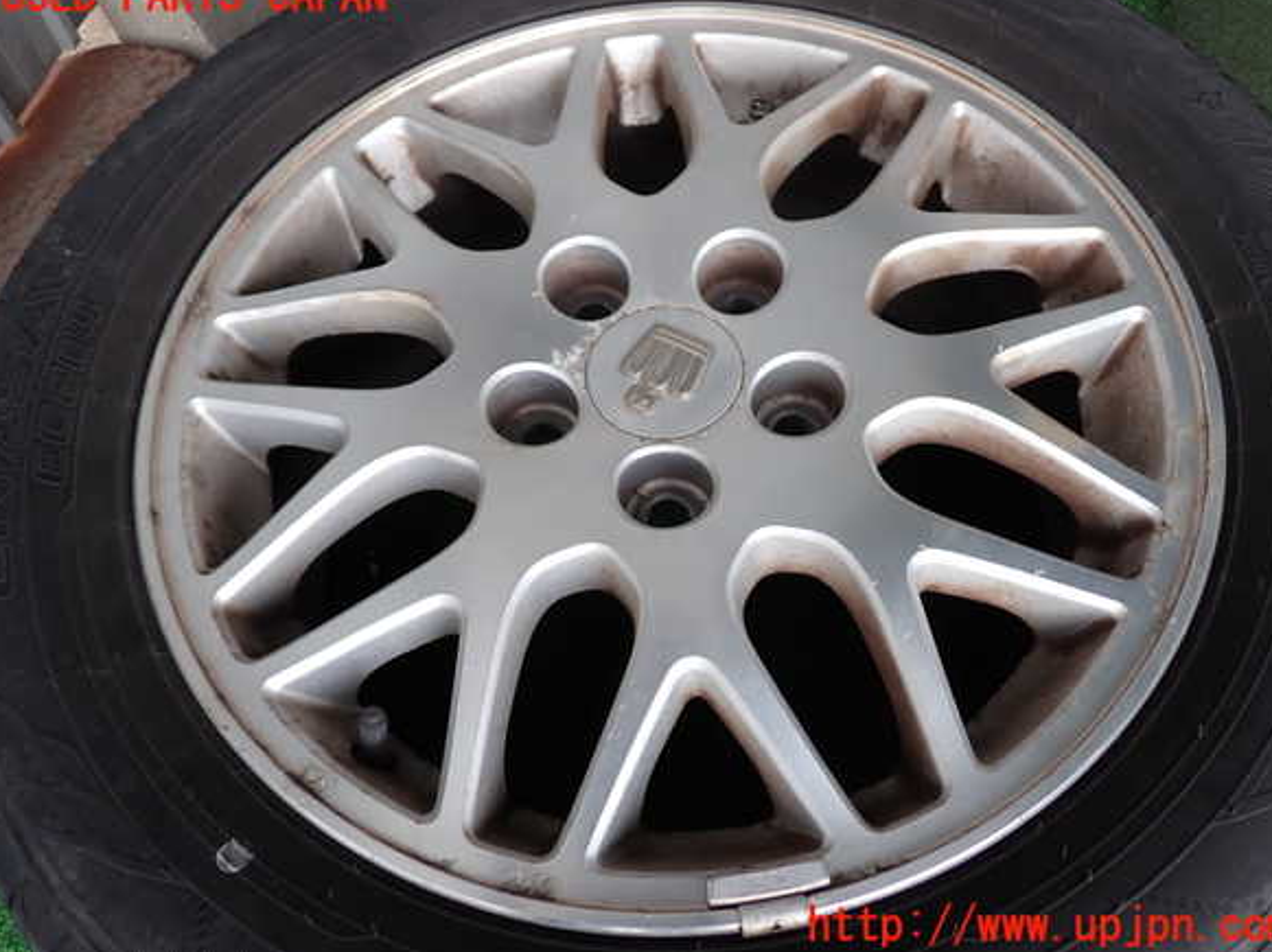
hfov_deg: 58.4
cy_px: 462
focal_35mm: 31
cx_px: 646
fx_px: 1138
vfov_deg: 45.4
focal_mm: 5.4
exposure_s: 1/60
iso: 100
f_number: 2.3
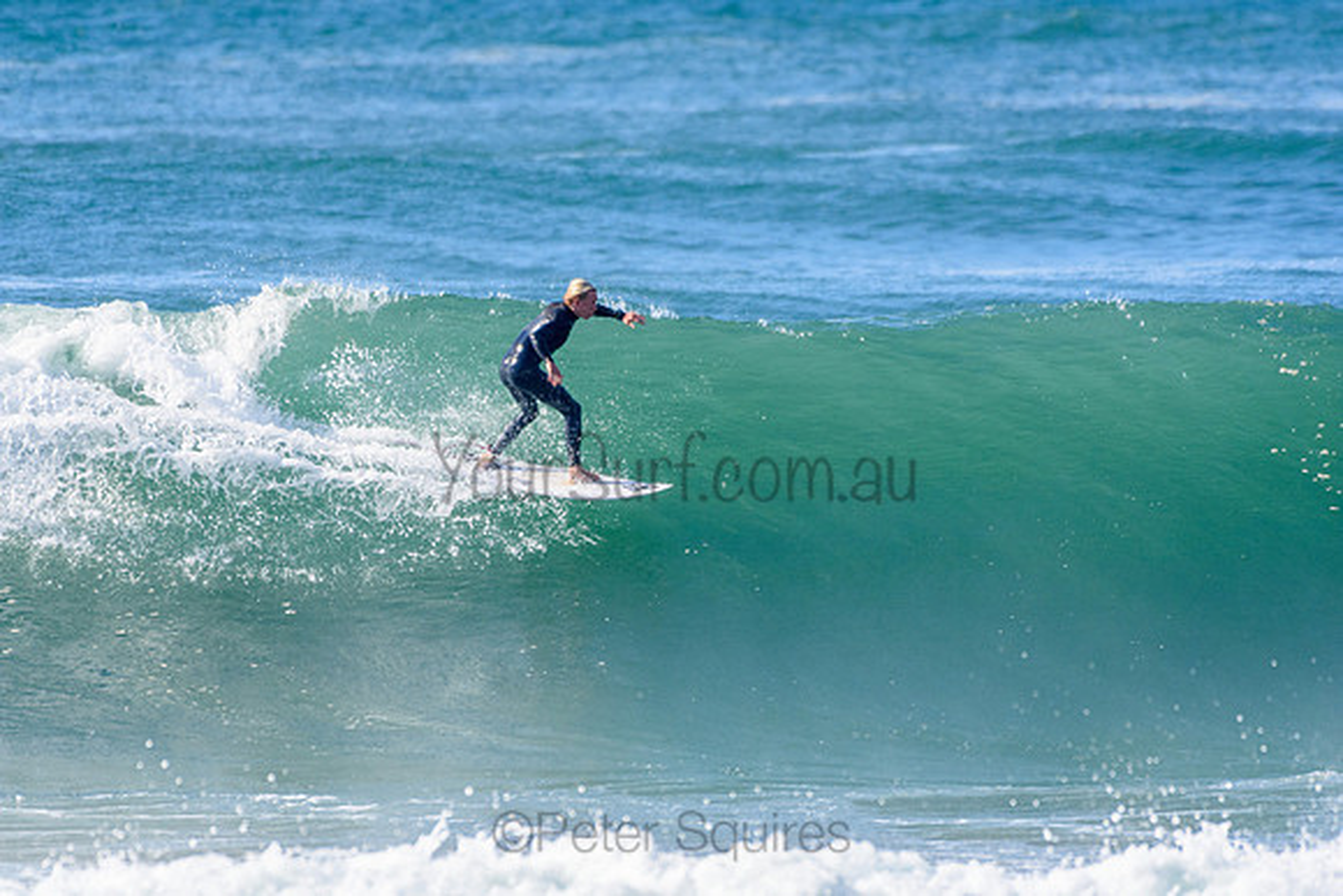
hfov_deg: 2.7
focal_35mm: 750
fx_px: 27984
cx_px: 672
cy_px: 448
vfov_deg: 1.8
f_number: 5.6
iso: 450
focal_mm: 500
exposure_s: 1/2000
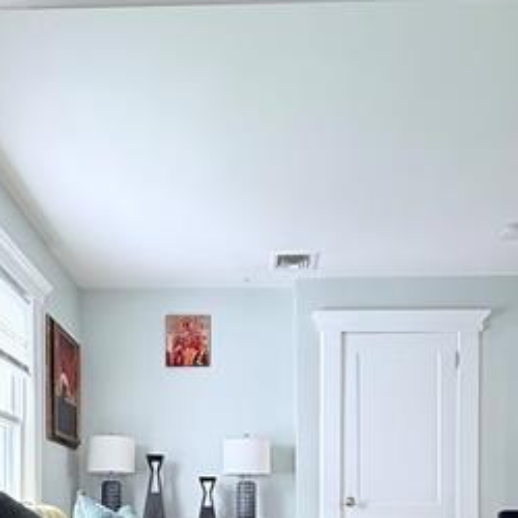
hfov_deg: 43.8
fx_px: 643
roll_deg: +0.7
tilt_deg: -0.7
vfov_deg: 38.4
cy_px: 530
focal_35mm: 38
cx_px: 226
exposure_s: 1/60
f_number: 2.2
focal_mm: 2.22
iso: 400
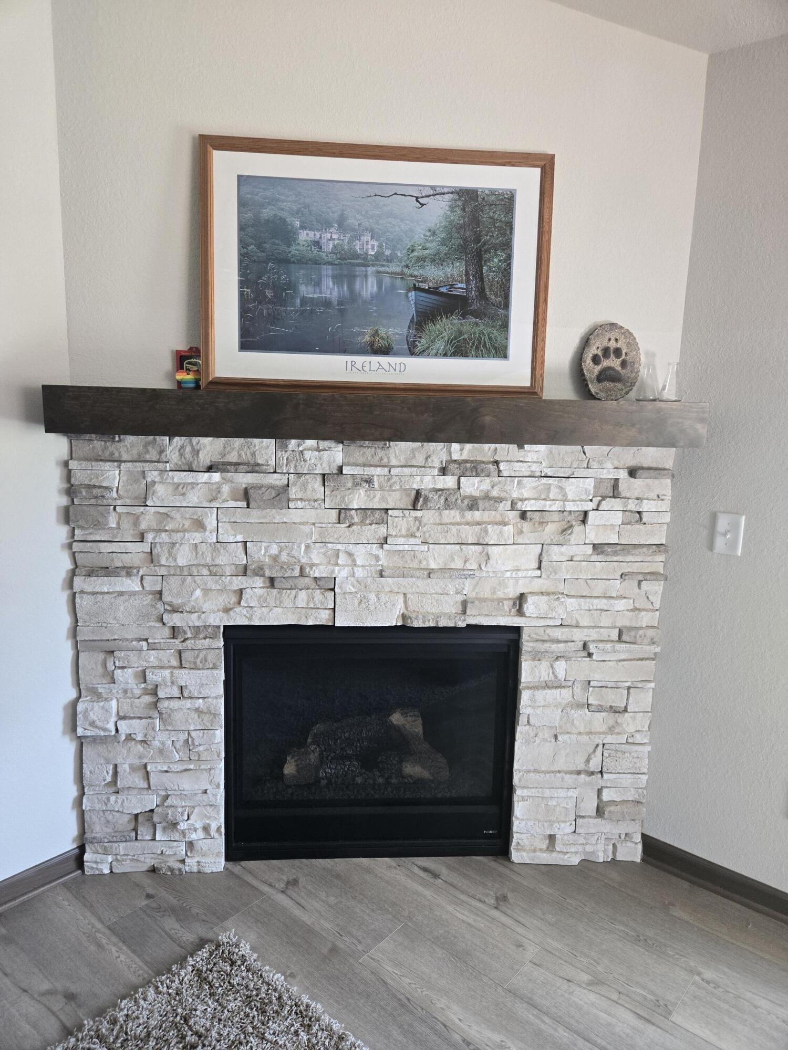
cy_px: 525
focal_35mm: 23
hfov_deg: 58.9
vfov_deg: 73.9
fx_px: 698
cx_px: 394
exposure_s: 1/120
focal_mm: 5.4
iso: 250
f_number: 1.8
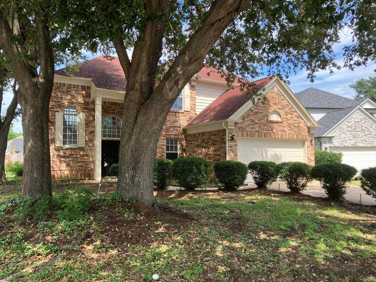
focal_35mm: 29
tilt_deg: +2.8
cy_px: 141
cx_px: 187
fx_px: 315
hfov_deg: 61.7
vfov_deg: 48.2
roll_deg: -0.7
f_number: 1.8
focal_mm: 3.99
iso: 32
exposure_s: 1/490
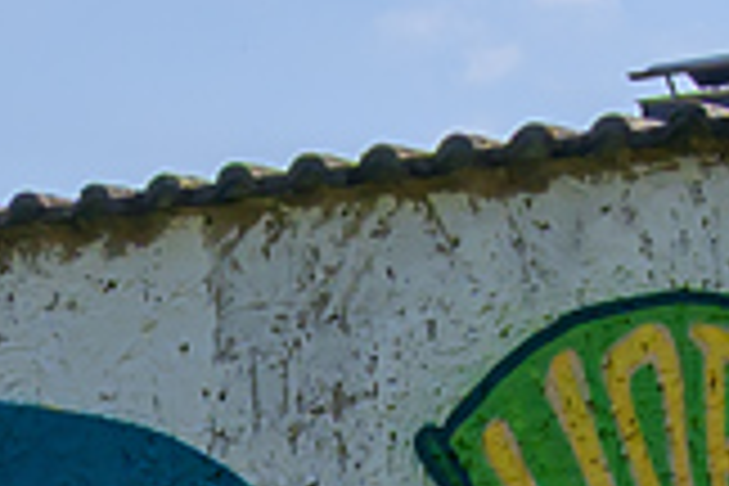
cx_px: 194
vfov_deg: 4.9
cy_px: 1314
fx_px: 5498
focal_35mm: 272
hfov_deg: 7.6
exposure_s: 1/500
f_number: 8
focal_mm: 24.5
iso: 200
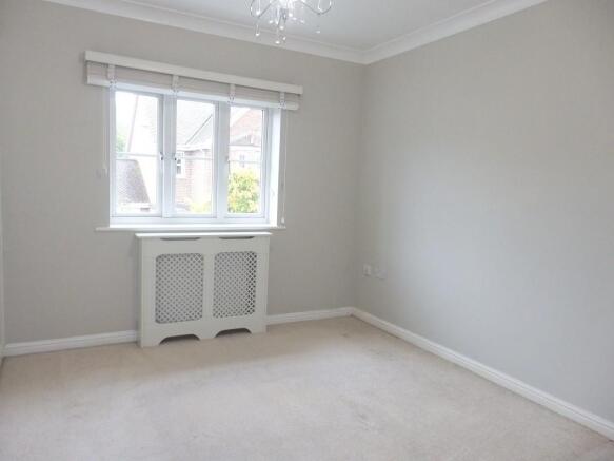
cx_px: 307
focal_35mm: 25
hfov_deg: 69.4
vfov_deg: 54.9
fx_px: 443
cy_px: 230
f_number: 3
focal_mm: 4.5
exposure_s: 1/80
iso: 800
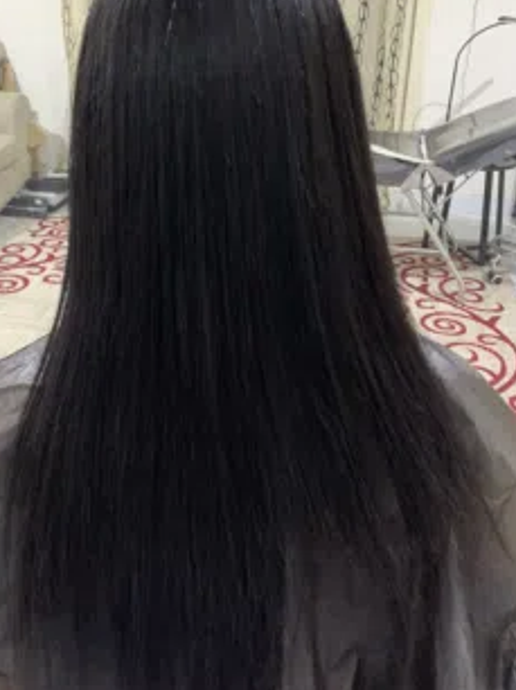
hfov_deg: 41.7
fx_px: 677
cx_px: 228
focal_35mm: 34
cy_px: 262
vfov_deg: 53.4
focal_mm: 4.25
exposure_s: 1/30
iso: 640
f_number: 1.8
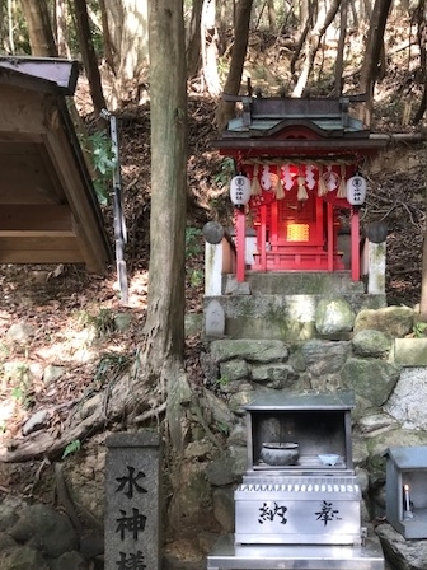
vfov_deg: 46.1
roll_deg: +1.1
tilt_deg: +0.2
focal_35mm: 40
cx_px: 296
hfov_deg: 35.5
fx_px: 658
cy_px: 380
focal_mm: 3.99
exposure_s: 1/47
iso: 25
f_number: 1.8
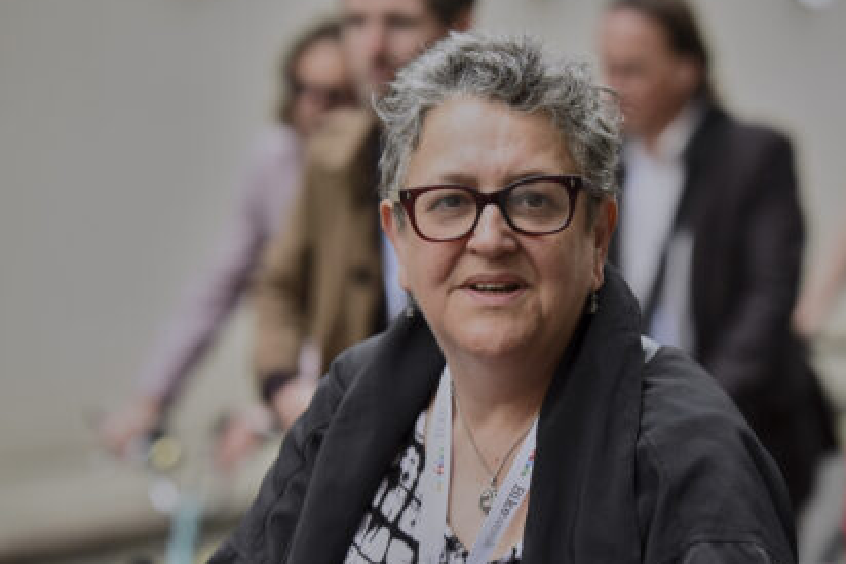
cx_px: 464
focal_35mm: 136
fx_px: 3197
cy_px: 295
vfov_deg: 10.1
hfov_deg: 15.1
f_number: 3.5
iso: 1400
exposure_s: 1/1000
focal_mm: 112
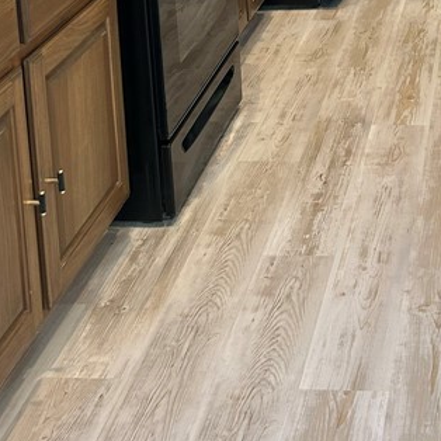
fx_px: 1081
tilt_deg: -6.3
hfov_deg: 22.6
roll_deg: +2.7
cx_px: 374
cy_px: -205
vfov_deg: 20.1
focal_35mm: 75
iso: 100
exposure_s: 1/60
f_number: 1.5
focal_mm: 5.7
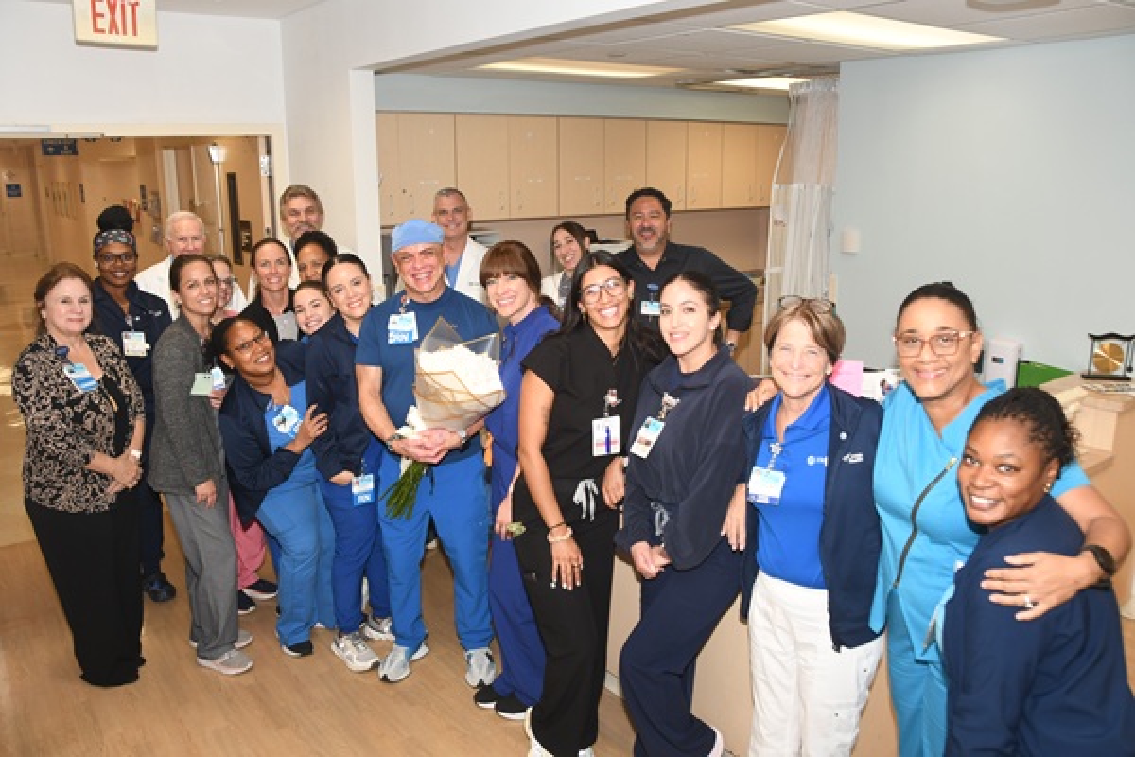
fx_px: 851
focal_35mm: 27
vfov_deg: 47.9
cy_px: 378
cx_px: 568
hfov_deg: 67.4
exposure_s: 1/60
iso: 320
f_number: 5.6
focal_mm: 18
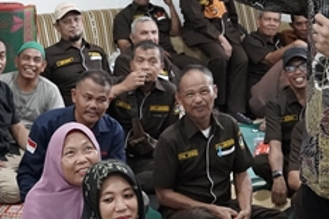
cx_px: 178
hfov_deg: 20.6
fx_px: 904
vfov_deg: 13.8
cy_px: 98
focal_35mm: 99
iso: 6400
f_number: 4
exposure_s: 1/125
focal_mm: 24
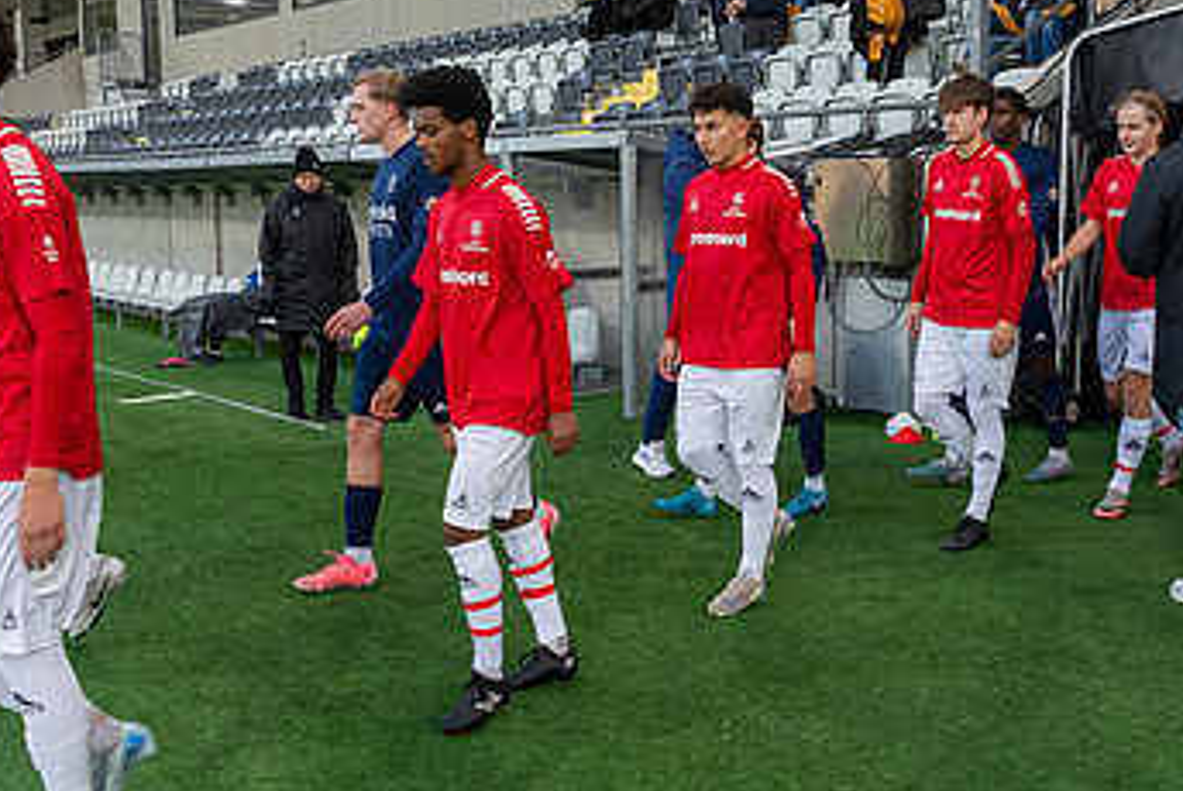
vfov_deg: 32.6
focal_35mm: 41
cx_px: 698
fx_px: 1348
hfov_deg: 47.2
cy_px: 335
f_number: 5
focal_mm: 24
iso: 1000
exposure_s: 1/400
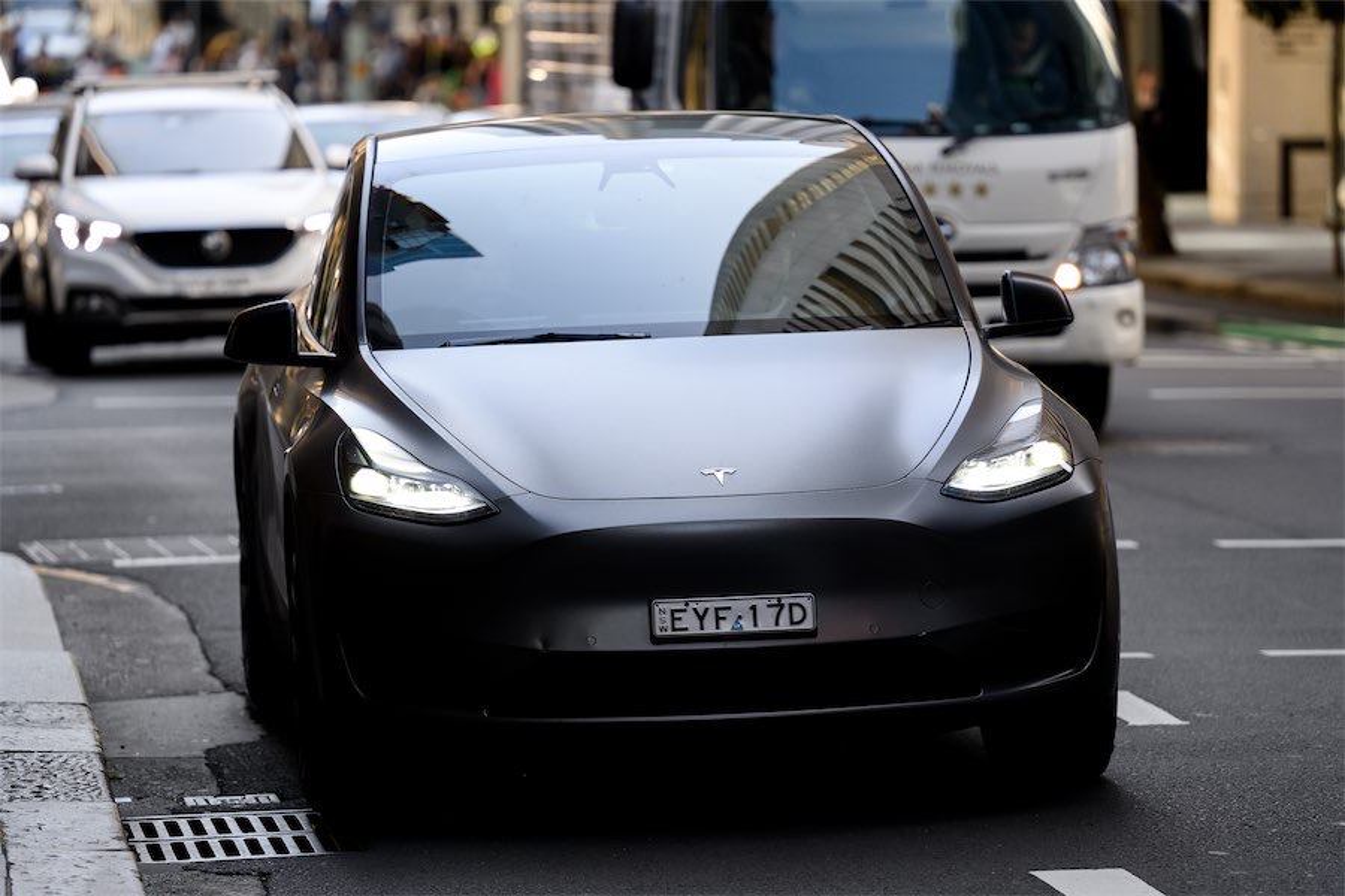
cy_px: 448
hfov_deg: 13.7
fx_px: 5604
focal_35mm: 150
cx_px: 672
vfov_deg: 9.1
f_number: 2.8
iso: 800
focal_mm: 150
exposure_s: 1/1600
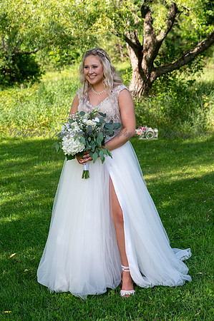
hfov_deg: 19.4
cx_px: 107
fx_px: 626
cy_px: 160
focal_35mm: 70
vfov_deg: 28.9
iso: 180
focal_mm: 70
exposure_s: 1/250
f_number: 5.6
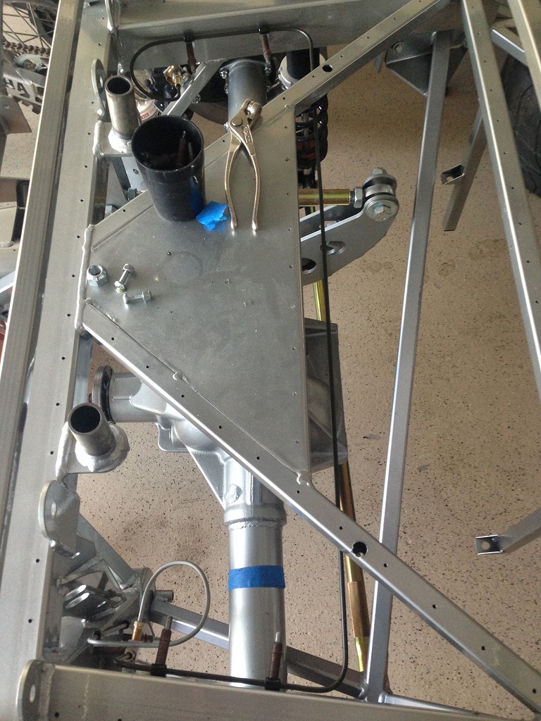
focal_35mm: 33
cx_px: 270
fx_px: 688
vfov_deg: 55.4
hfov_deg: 42.9
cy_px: 360
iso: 200
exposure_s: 1/20
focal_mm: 4.12
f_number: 2.4
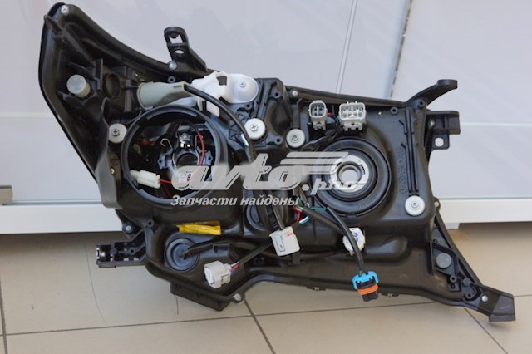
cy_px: 177
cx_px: 266
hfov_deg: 37.9
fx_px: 775
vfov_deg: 25.7
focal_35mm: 52
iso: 800
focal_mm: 35
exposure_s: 1/60
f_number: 8
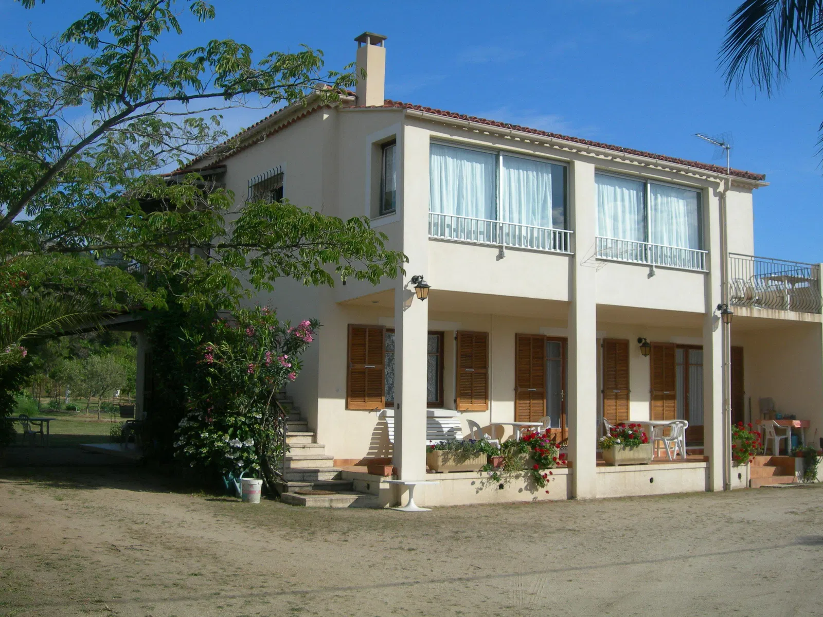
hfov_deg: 45.8
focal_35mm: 41
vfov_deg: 35.1
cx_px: 412
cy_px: 308
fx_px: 975
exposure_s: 1/676
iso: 50
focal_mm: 8.5
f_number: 4.9
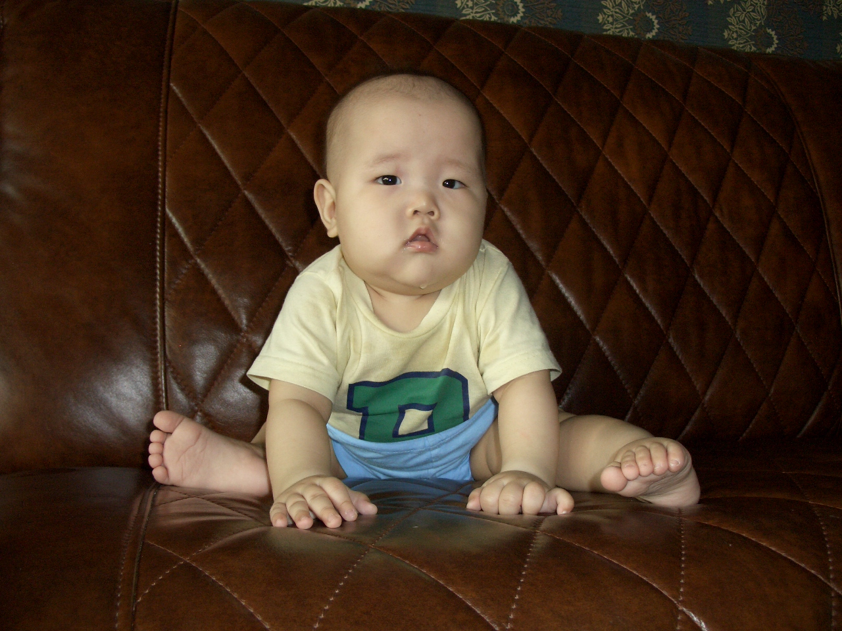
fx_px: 803
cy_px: 316
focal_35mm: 33
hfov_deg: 55.4
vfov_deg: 42.9
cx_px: 421
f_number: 2.8
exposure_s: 1/60
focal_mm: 7.1
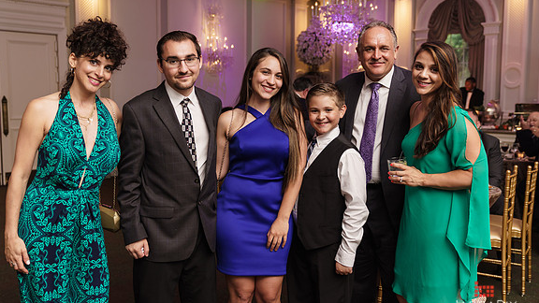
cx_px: 270
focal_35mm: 38
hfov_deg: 52.8
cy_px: 149
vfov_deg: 31.2
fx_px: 543
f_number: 3.2
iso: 640
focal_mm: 36
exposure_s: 1/160
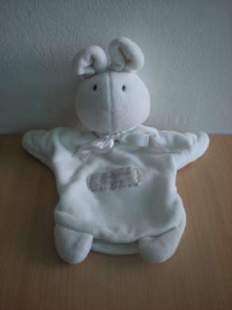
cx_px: 116
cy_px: 155
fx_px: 340
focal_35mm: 38
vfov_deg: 49.0
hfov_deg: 37.7
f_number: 3.1
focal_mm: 6.3
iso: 118
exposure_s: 1/60
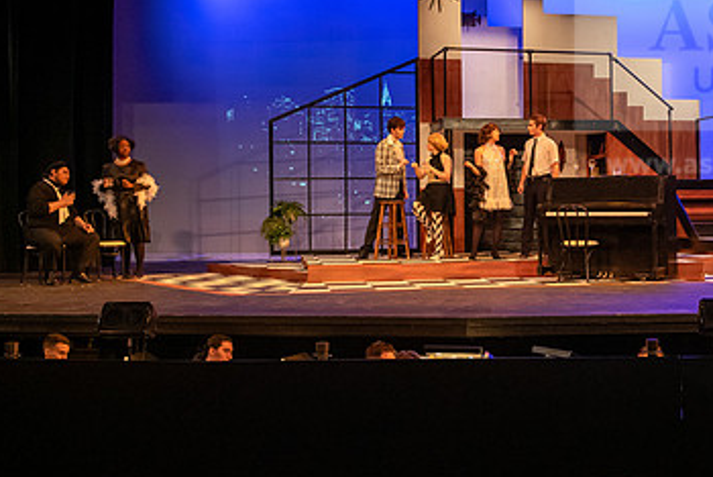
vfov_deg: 25.5
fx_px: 1051
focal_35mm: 53
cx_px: 513
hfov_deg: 36.8
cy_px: 207
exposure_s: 1/200
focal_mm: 32
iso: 3200
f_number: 3.2
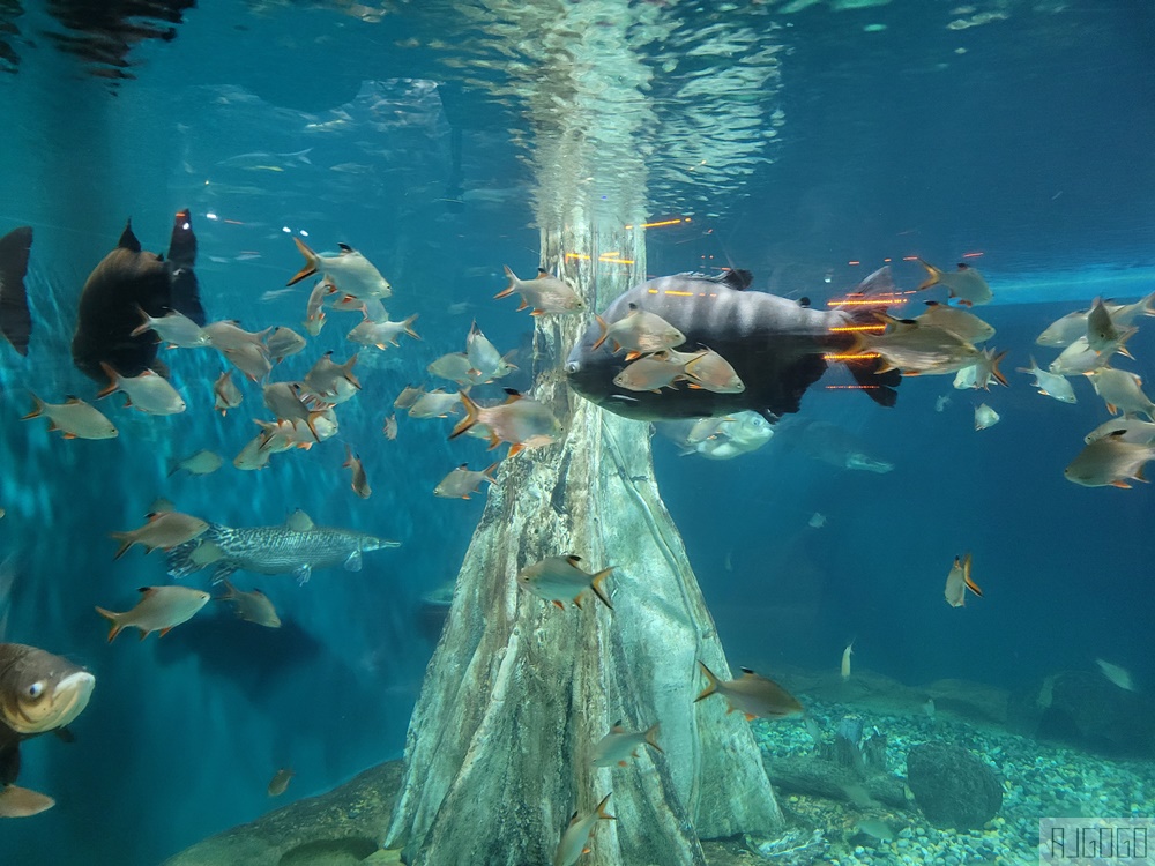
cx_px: 578
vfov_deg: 53.1
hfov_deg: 67.3
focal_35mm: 26
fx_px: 868
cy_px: 433
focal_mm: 5.4
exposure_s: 1/24
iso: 640
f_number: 1.8
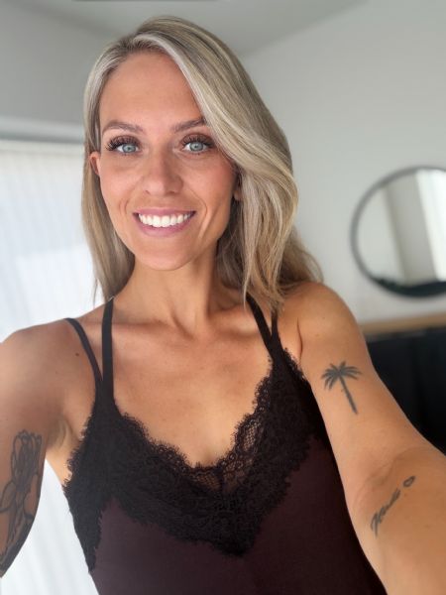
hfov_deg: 46.8
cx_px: 223
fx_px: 515
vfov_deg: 60.0
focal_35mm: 30
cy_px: 298
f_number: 1.9
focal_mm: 2.71
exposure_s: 1/239
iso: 25
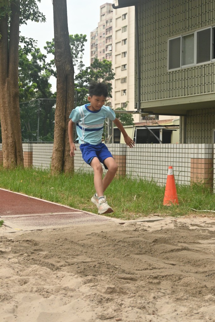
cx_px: 108
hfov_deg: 25.0
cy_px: 161
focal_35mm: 54
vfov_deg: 36.9
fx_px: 484
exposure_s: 1/2500
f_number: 5.3
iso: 1100
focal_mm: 36
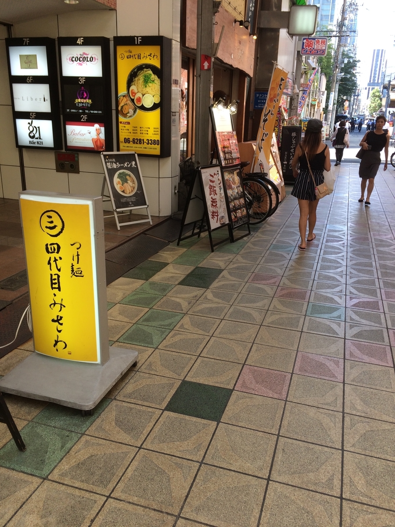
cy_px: 264
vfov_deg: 61.7
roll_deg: +1.1
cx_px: 198
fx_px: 441
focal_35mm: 29
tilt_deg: -19.0
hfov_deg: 48.2
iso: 40
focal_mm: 4.15
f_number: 2.2
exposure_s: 1/120
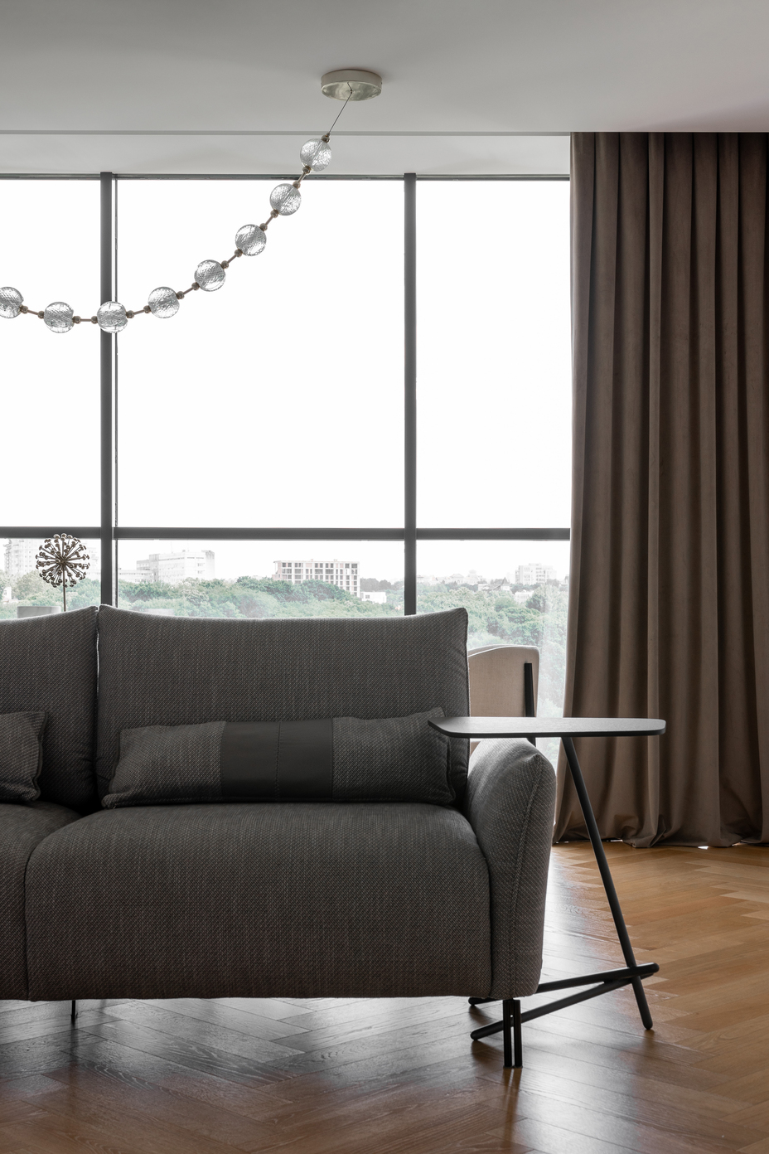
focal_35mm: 48
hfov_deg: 28.1
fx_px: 1538
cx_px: 384
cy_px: 577
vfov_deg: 41.1
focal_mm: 32
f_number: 9
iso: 100
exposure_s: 1/8
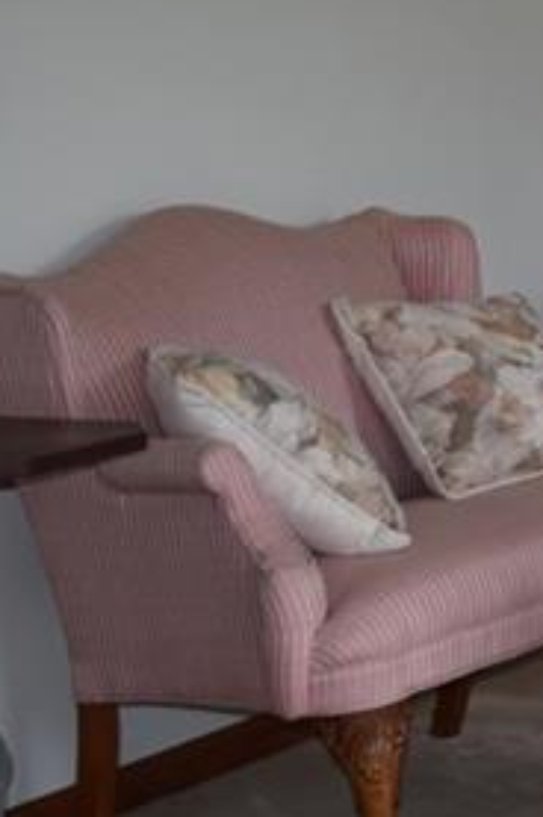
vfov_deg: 13.7
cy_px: 183
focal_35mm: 150
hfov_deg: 8.1
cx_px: 1484
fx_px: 3399
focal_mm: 27
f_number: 5
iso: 800
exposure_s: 1/100
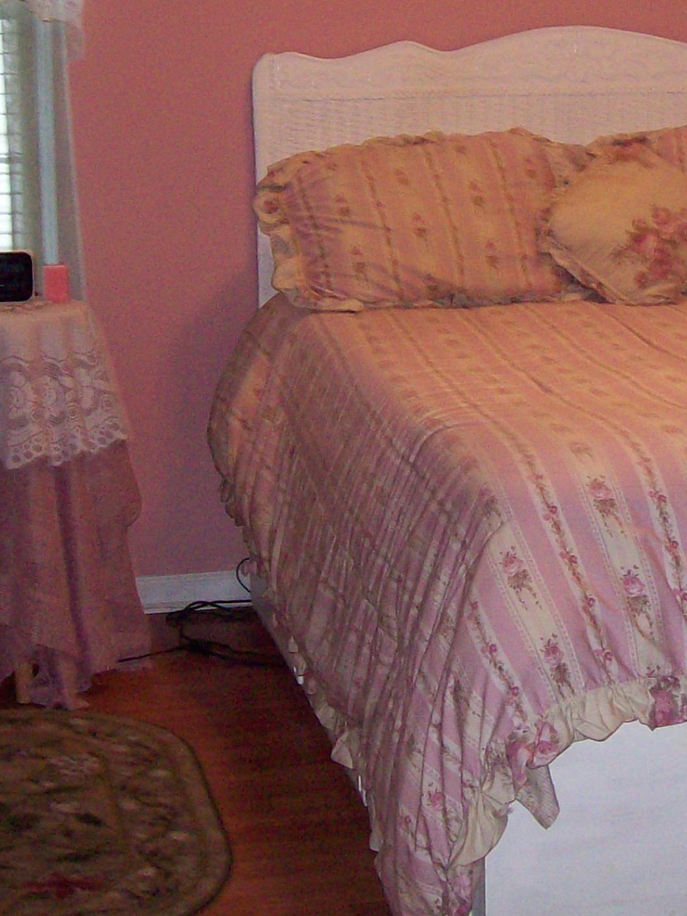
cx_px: 552
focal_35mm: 76
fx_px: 2011
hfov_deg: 19.2
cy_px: 300
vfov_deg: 25.5
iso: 140
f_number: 2.7
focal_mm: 6
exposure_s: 1/64
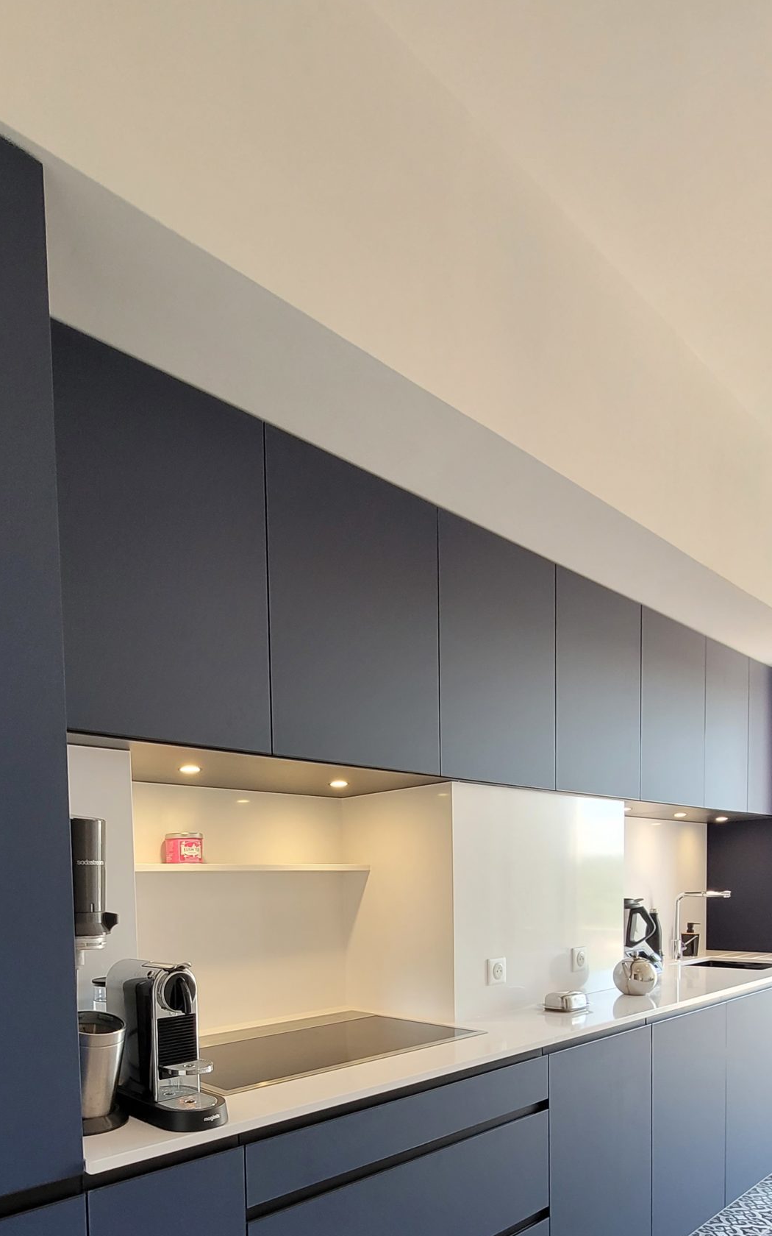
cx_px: 301
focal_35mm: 21
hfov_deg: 56.7
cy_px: 923
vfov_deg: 76.4
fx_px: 707
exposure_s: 1/50
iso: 125
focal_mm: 1.74
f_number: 2.2
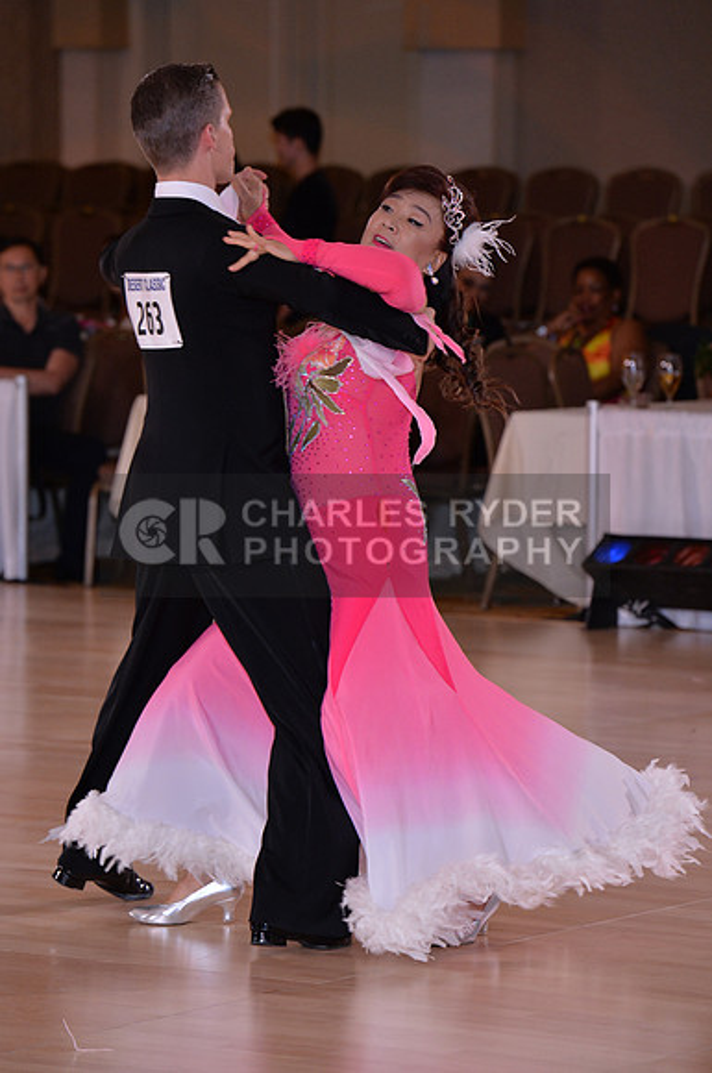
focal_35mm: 185
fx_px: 5504
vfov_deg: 11.1
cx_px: 356
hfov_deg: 7.4
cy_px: 536
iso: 1600
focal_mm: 185
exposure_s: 1/250
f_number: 5.6
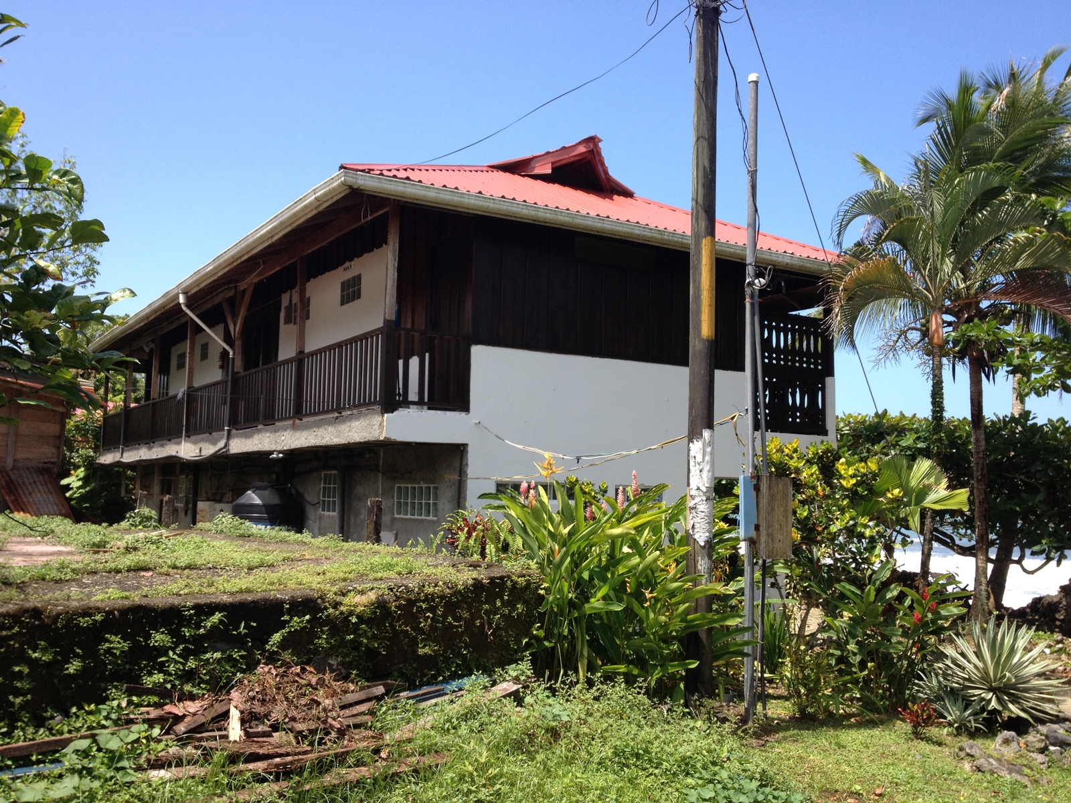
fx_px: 1083
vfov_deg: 40.7
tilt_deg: +1.0
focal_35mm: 35
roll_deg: +0.3
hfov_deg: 52.6
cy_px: 402
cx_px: 536
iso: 50
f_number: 2.4
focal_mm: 4.28
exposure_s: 1/890
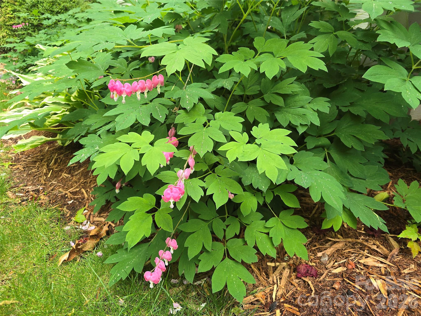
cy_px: 158
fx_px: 280
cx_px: 210
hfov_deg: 73.9
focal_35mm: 23
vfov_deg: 58.9
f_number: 1.7
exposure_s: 1/180
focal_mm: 6.3
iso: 200
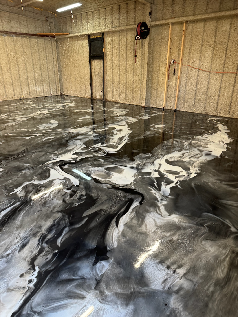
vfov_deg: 71.6
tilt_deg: -18.8
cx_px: 119
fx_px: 220
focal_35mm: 24
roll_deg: +0.9
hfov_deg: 56.8
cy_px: 158
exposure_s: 1/60
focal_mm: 6.76
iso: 200
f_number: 1.78
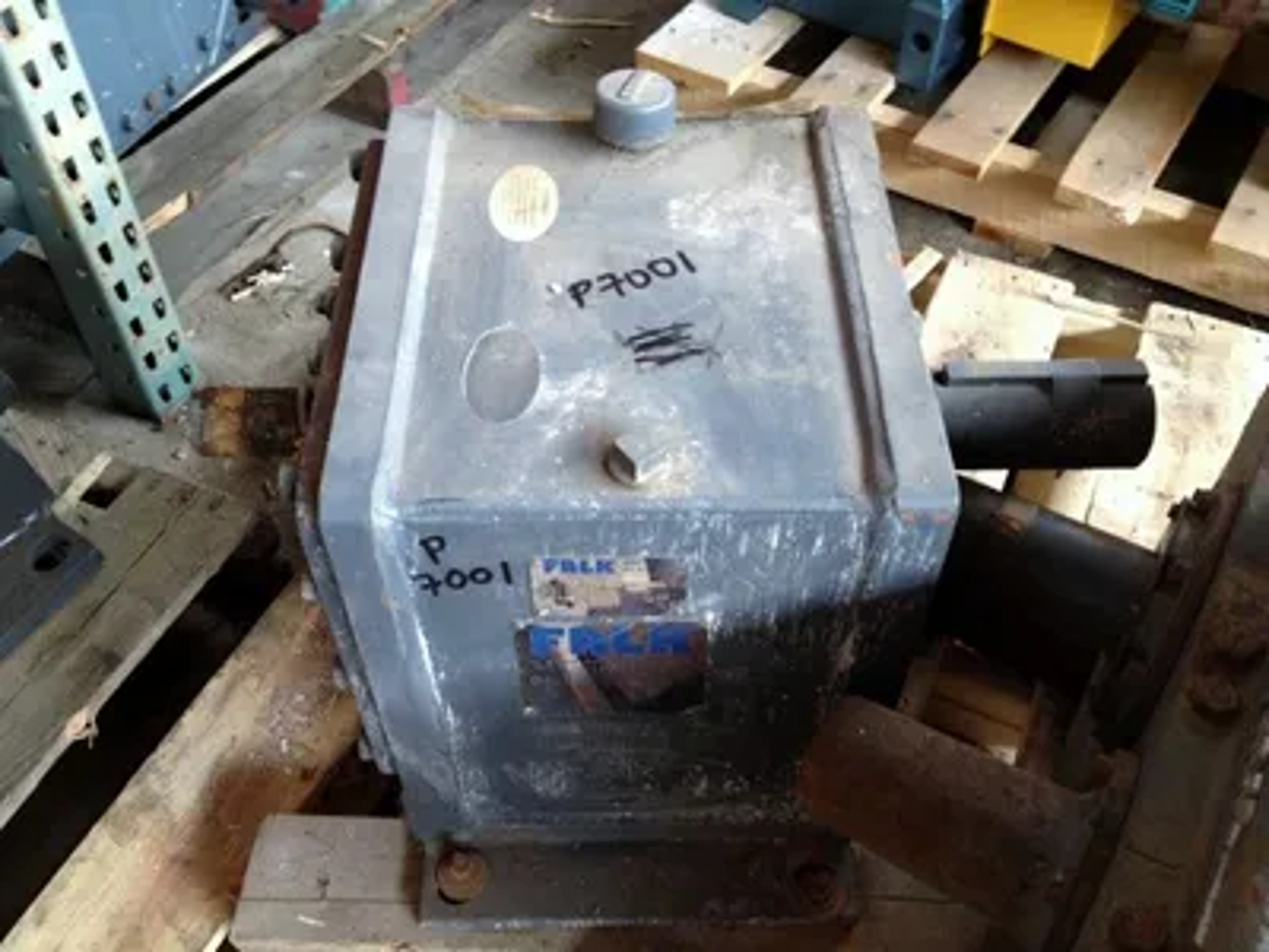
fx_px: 1283
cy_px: 476
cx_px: 634
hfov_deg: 52.6
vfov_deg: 40.7
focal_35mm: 35
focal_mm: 4.28
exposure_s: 1/20
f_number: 2.4
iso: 160
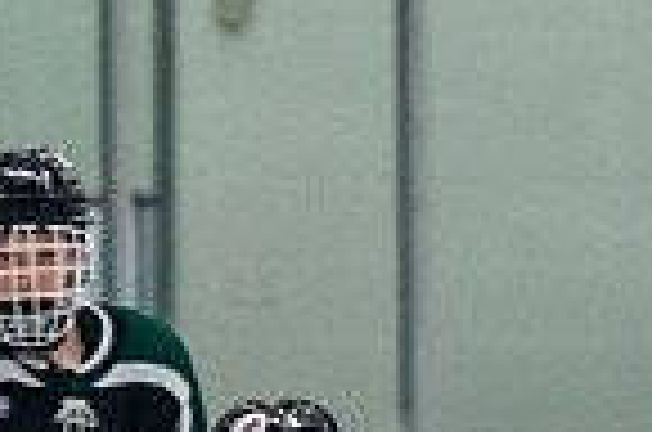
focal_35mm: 979
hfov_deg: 2.1
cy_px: 967
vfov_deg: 1.4
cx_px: 1421
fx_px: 17692
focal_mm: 145
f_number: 3.2
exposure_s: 1/640
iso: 3200
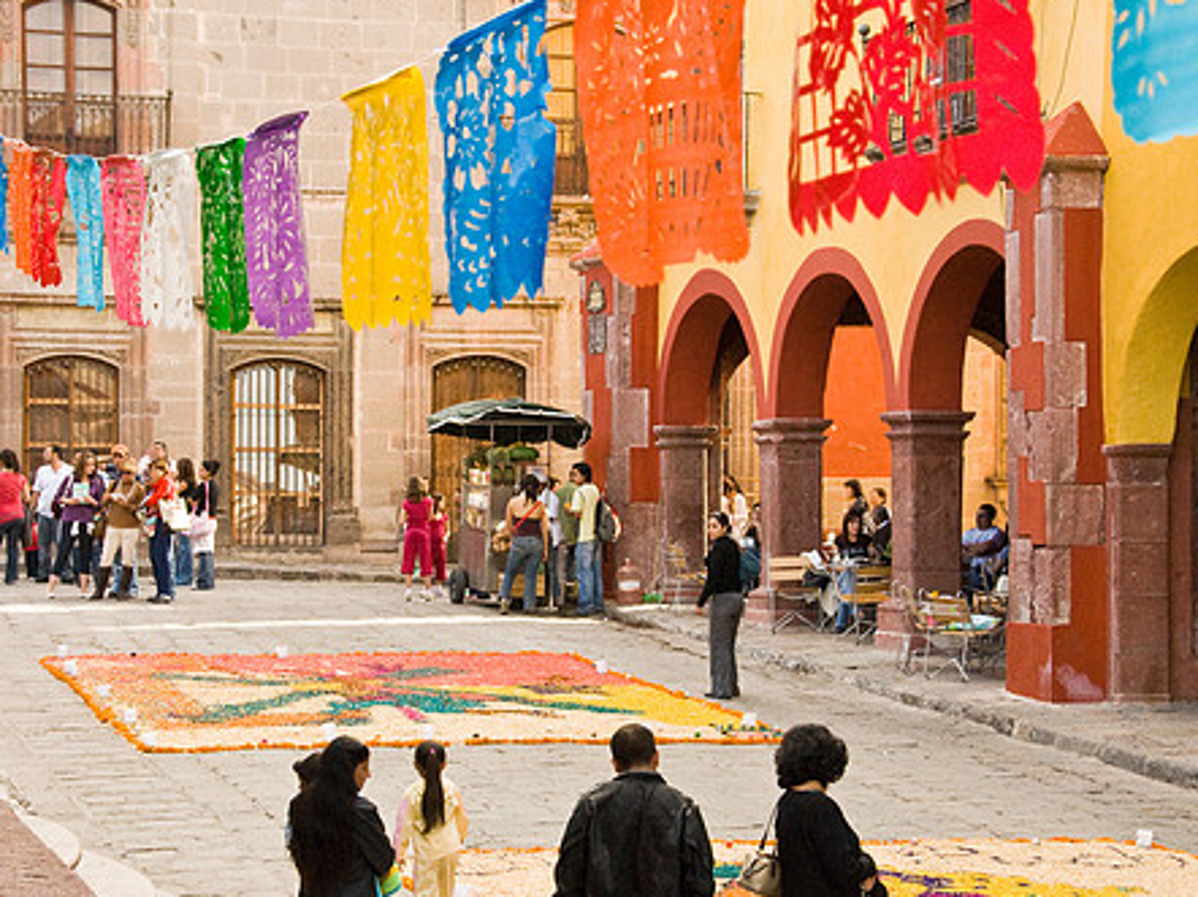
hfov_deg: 21.5
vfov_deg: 16.2
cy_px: 444
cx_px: 572
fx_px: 3148
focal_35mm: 91
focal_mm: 48
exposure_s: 1/90
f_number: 11
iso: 800
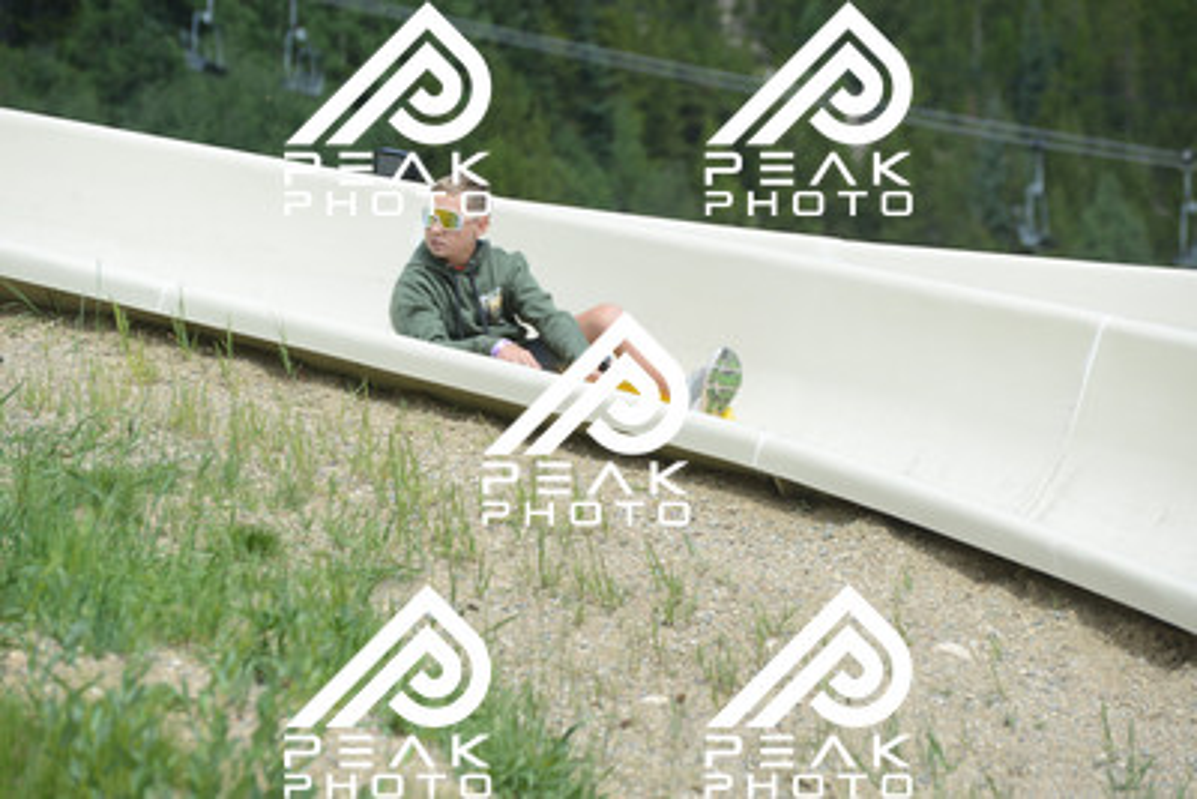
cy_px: 400
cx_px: 598
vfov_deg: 7.0
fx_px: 6486
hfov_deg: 10.5
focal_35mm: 195
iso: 280
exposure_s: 1/640
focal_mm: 195
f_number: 6.3
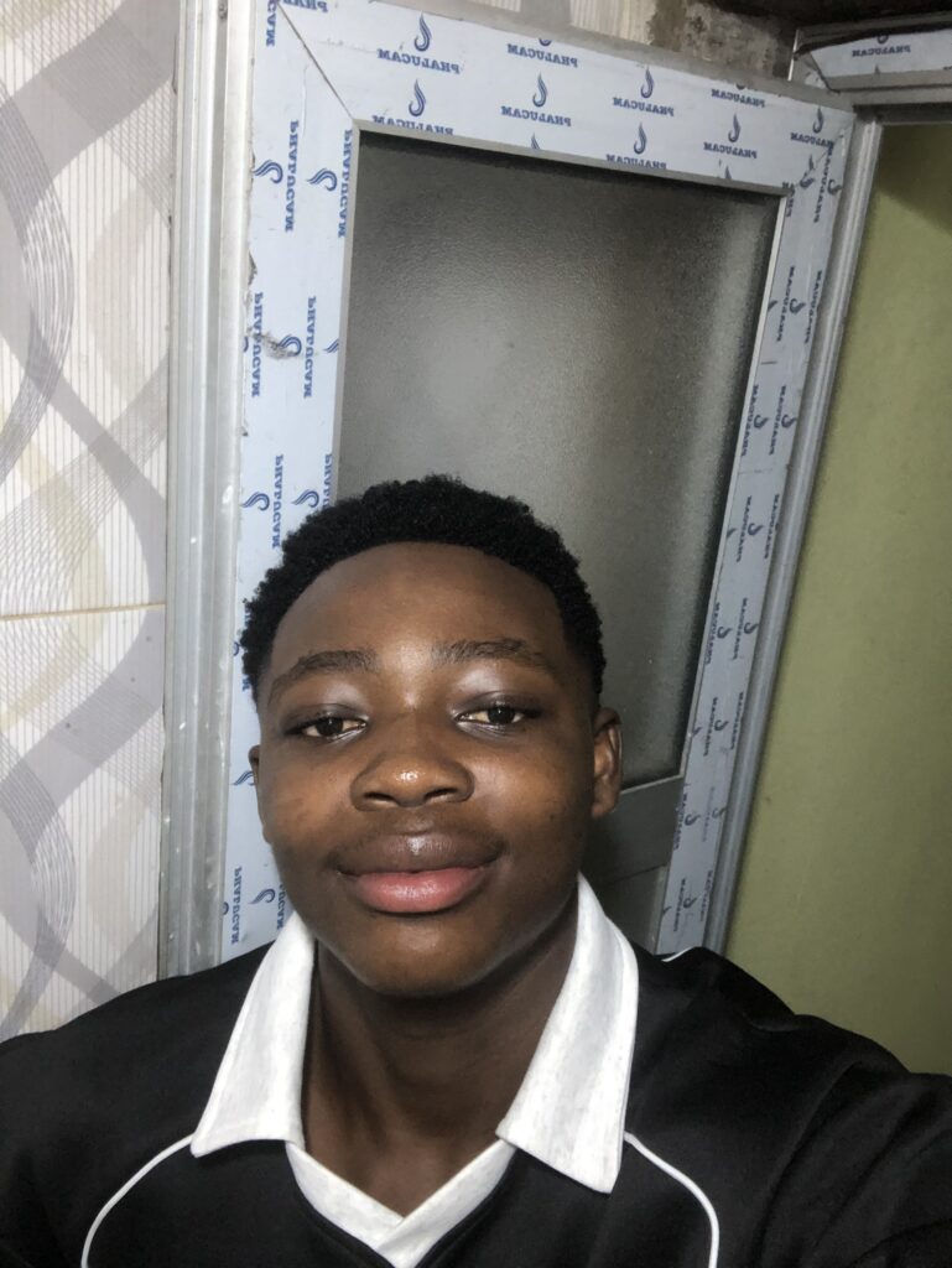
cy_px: 634
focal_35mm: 32
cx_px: 476
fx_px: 1172
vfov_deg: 56.8
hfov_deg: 44.2
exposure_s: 1/50
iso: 160
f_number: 2.2
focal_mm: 2.87
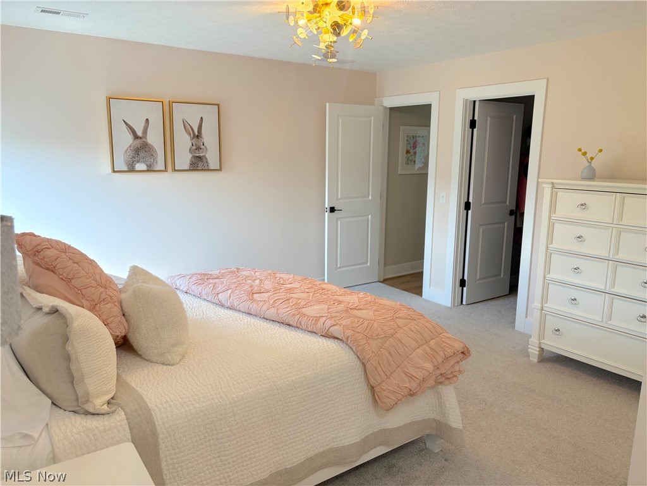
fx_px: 486
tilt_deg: -10.9
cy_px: 243
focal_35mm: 26
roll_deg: -0.1
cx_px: 324
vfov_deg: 53.1
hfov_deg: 67.3
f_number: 1.6
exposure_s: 1/120
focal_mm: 5.96
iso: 64
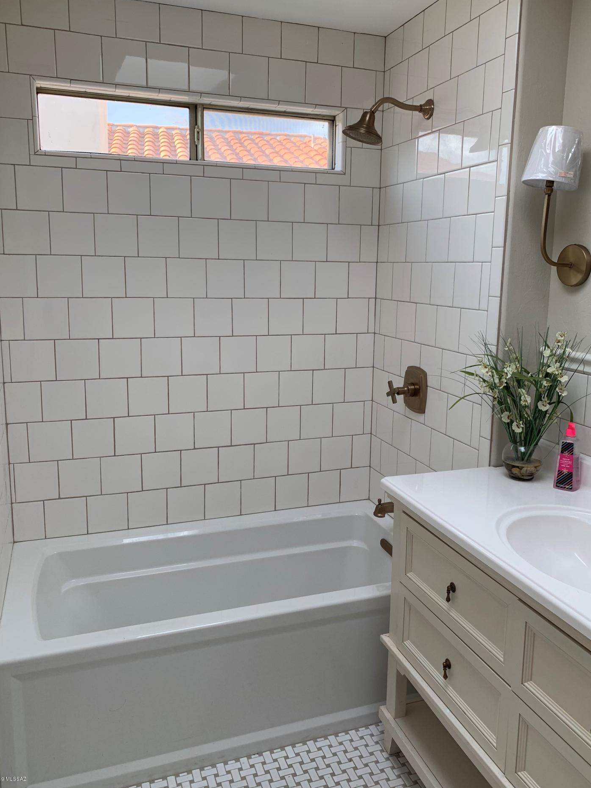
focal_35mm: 28
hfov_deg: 49.7
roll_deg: -1.0
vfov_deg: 63.4
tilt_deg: -8.9
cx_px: 304
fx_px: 637
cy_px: 381
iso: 25
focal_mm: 4.25
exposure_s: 1/166
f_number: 1.8
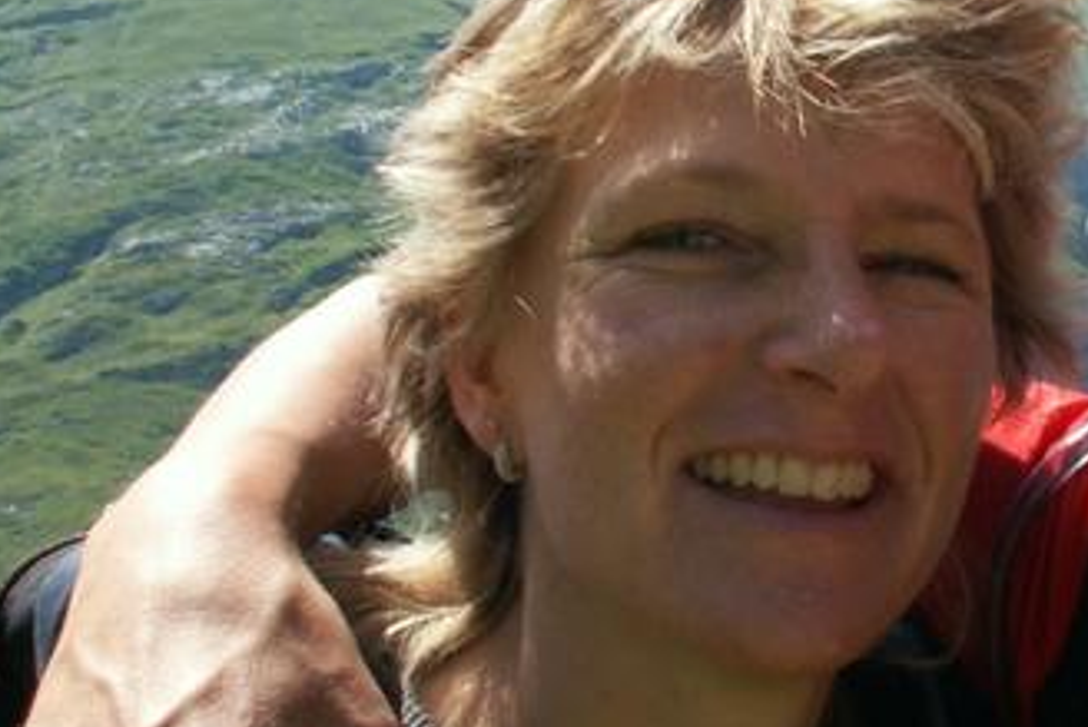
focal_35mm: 71
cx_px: 992
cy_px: 159
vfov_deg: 19.0
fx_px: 2147
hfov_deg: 27.4
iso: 50
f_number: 5.6
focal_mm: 5.86
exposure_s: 1/125
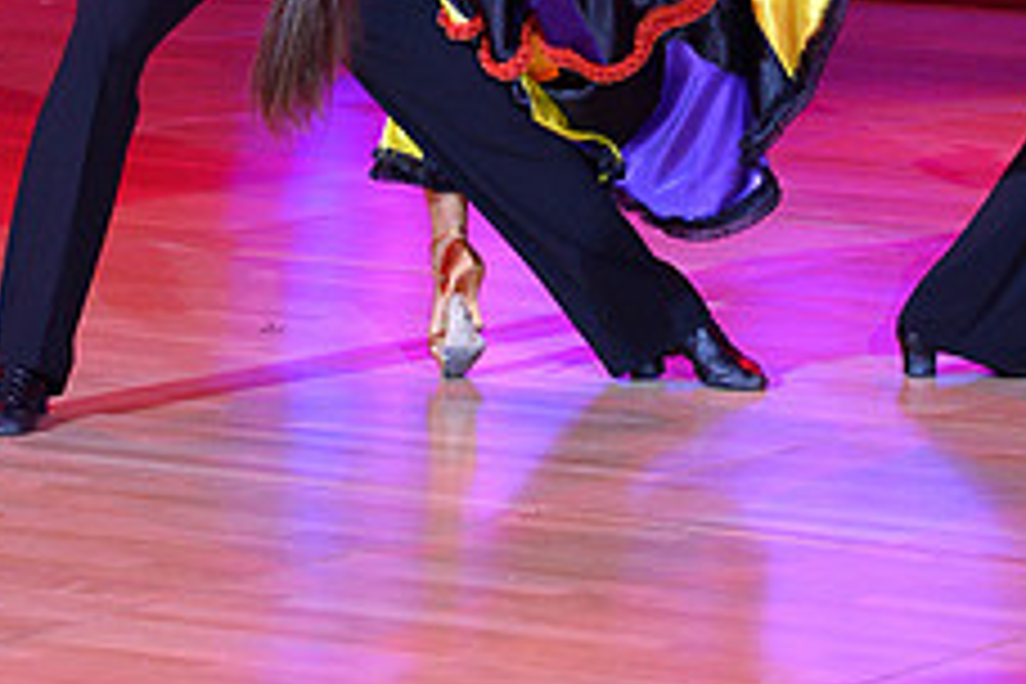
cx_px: 583
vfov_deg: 4.9
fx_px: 7951
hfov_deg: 7.4
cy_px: -405
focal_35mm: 279
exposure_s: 1/250
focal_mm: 110
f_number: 4.5
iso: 2000
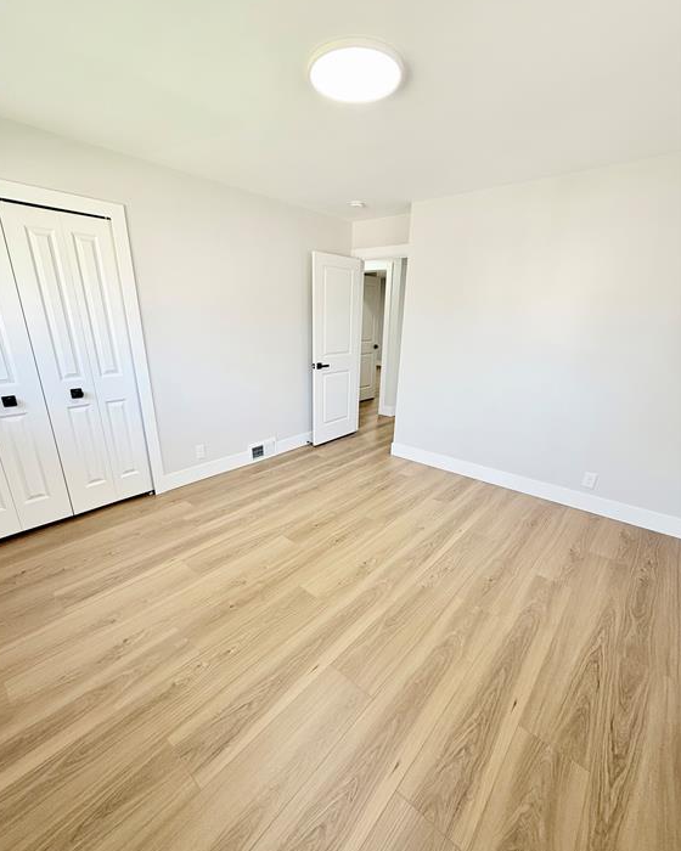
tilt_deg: -19.4
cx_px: 337
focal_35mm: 15
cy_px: 451
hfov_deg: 84.0
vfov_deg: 96.7
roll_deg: -1.8
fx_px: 378
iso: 125
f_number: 2.2
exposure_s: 1/99
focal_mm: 2.22
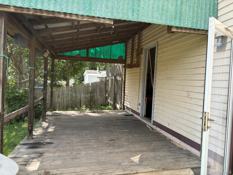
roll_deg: -2.6
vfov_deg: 53.1
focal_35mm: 26
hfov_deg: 67.3
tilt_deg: -0.3
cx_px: 116
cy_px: 88
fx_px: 175
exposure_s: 1/673
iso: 64
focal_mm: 5.96
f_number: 1.6
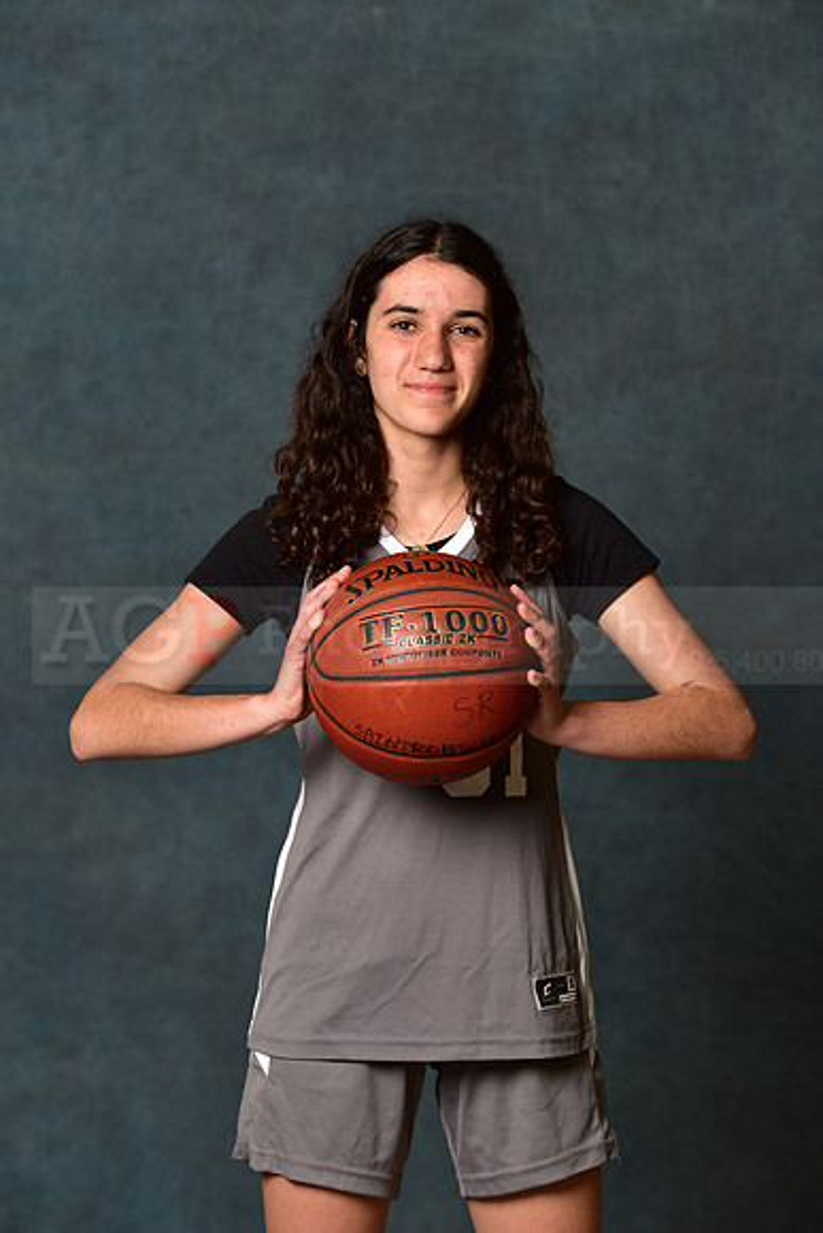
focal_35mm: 135
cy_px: 616
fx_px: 4626
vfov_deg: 15.2
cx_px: 412
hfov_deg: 10.2
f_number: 4.5
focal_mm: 135
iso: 200
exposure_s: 1/160
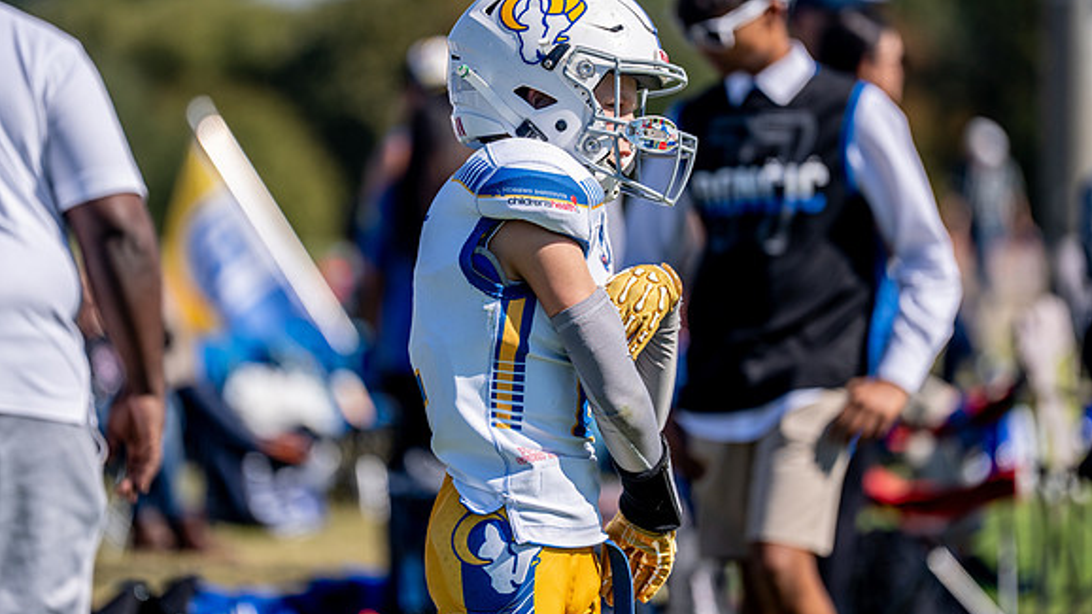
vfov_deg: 4.9
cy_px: 261
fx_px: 7151
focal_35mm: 247
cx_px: 542
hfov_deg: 8.7
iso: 100
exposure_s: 1/3200
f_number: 2.8
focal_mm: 200
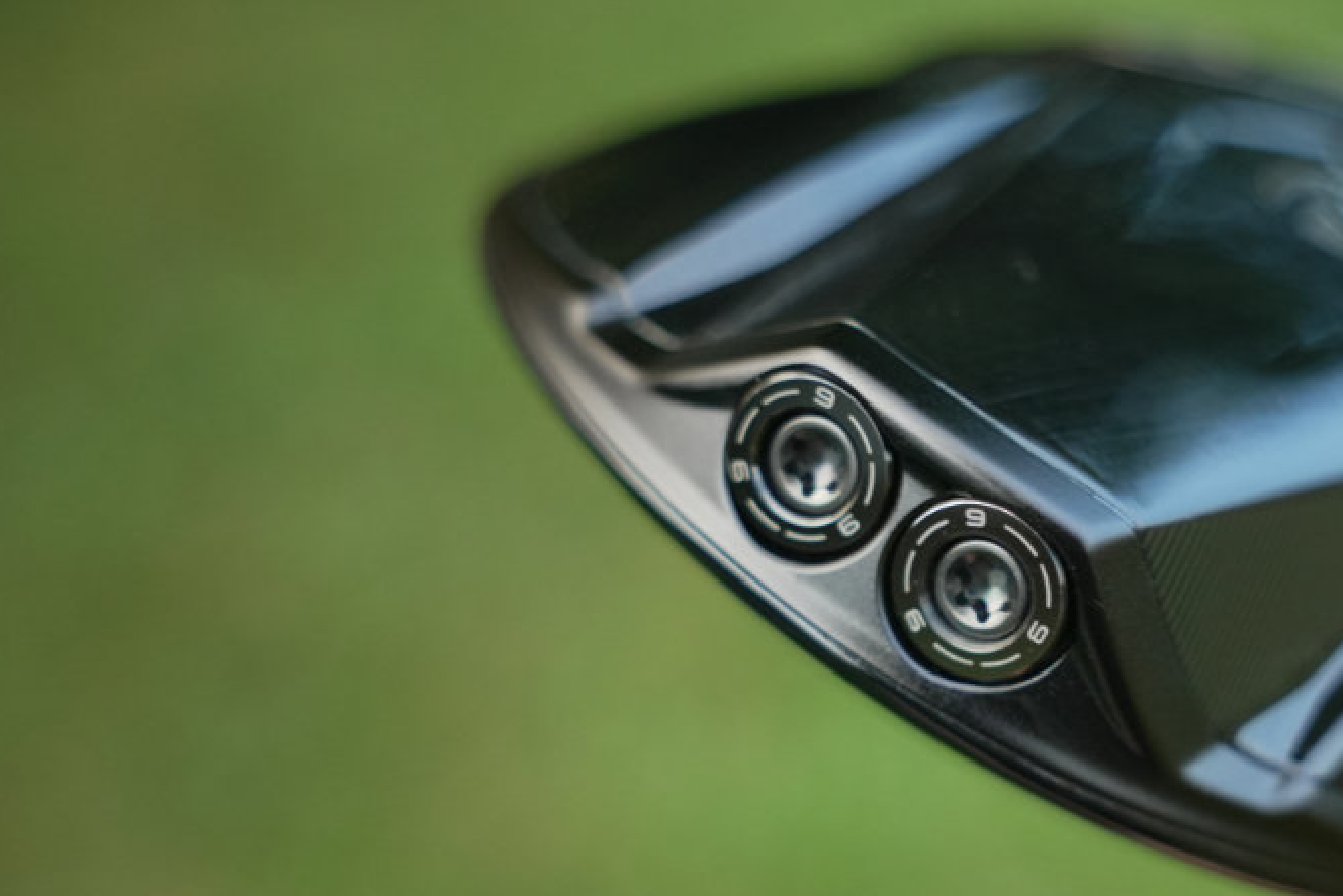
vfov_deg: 23.6
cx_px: 1088
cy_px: 532
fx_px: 2143
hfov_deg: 33.7
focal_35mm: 57
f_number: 1.8
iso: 800
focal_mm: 21.2
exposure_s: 1/50
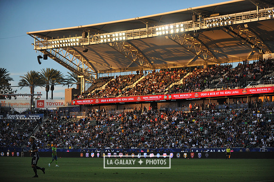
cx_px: 137
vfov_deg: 15.9
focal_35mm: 86
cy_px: 91
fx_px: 654
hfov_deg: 23.7
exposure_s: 1/6400
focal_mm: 86
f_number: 2.8
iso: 1600
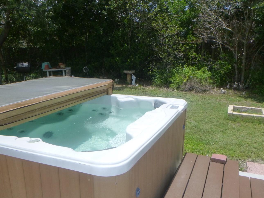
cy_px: 116
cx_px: 124
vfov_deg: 45.3
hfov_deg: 58.3
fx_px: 236
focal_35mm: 31
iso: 160
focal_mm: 4.5
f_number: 3.9
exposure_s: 1/1000
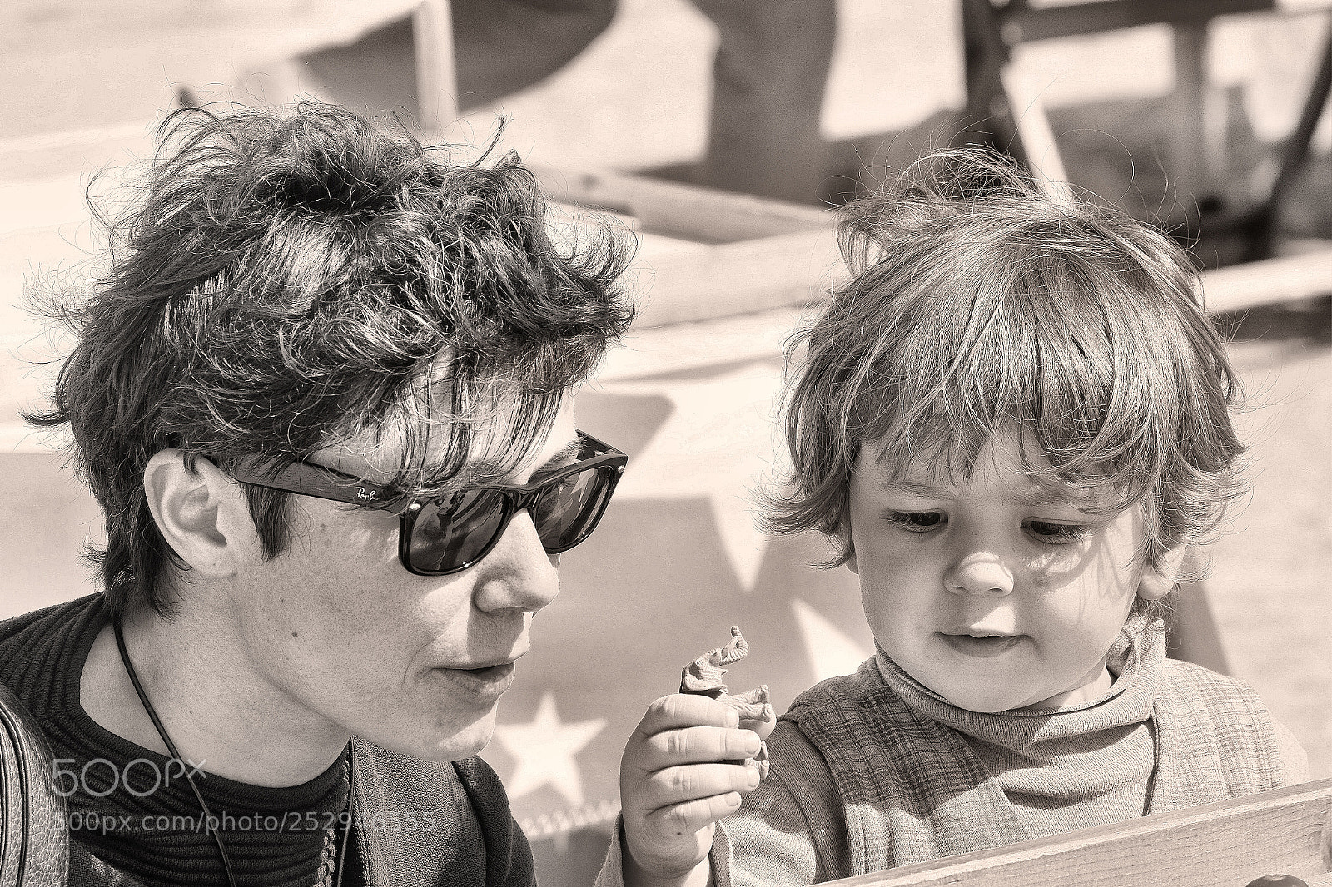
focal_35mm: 223
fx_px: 8249
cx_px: 666
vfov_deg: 6.2
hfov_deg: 9.2
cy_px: 444
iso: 800
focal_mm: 148.5
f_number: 10
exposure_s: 1/340
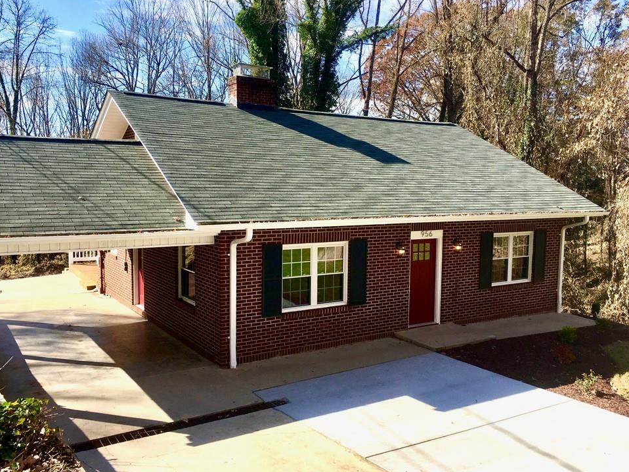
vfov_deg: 45.4
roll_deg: -0.1
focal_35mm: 31
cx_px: 299
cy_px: 236
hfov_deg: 58.3
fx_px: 563
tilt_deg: -5.4
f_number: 2.2
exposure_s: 1/905
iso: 25
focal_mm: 4.15
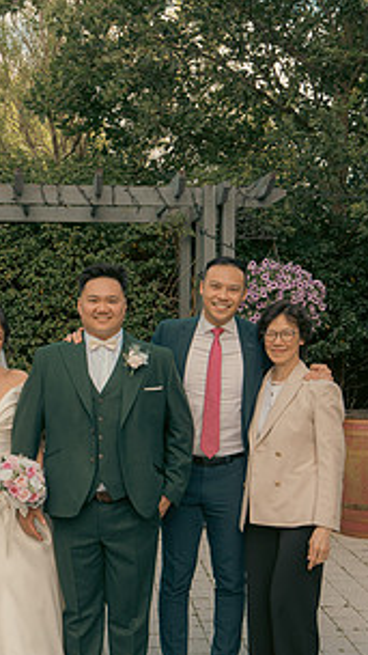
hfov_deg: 19.8
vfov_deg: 34.8
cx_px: 56
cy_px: 380
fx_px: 1041
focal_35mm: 60
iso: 200
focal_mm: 30
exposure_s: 1/160
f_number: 5.6
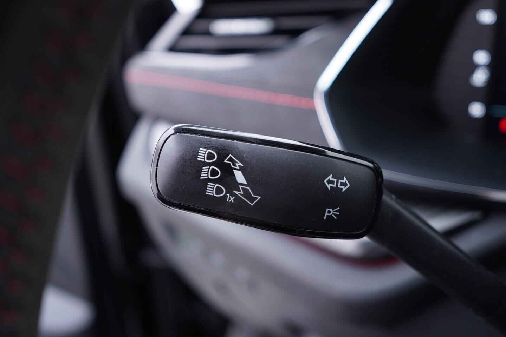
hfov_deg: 53.1
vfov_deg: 36.9
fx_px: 506
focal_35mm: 36
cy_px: 168
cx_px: 253
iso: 320
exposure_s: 1/40
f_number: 2.8
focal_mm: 24
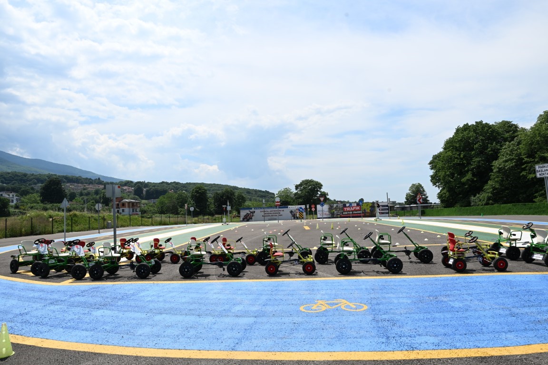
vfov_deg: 53.1
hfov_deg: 73.7
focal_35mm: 24
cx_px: 274
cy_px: 182
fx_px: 365
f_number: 10
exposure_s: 1/1000
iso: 400
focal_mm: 24
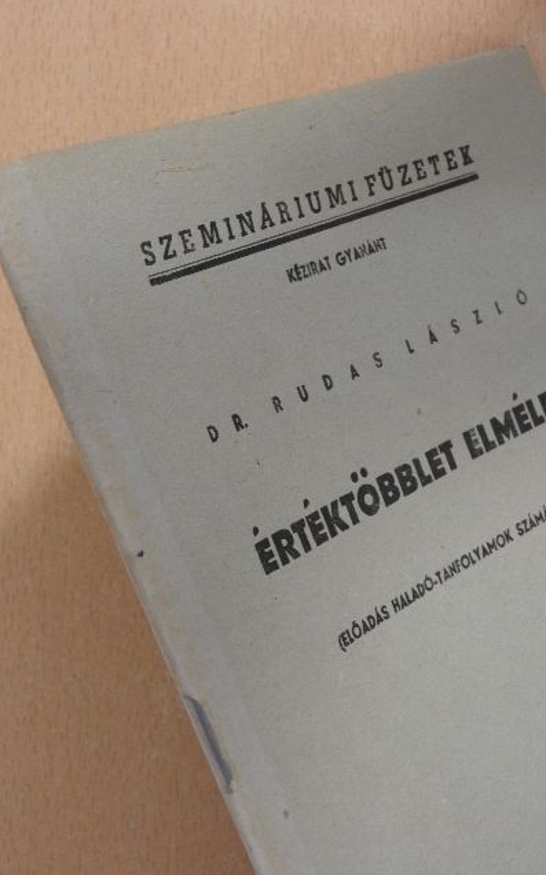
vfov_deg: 32.0
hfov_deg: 20.3
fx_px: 1525
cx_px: 231
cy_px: 438
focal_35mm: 64
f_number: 4.2
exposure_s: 1/10
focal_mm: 10.7
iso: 400
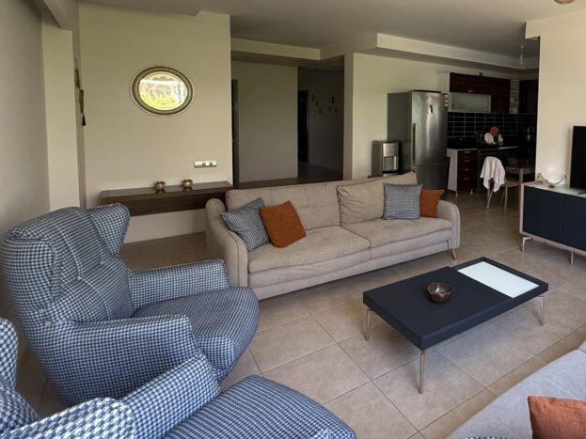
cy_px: 140
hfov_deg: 67.8
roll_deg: -1.1
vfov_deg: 57.3
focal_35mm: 23
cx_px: 458
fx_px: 389
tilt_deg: -3.1
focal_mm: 2.22
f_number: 2.2
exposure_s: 1/99
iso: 250
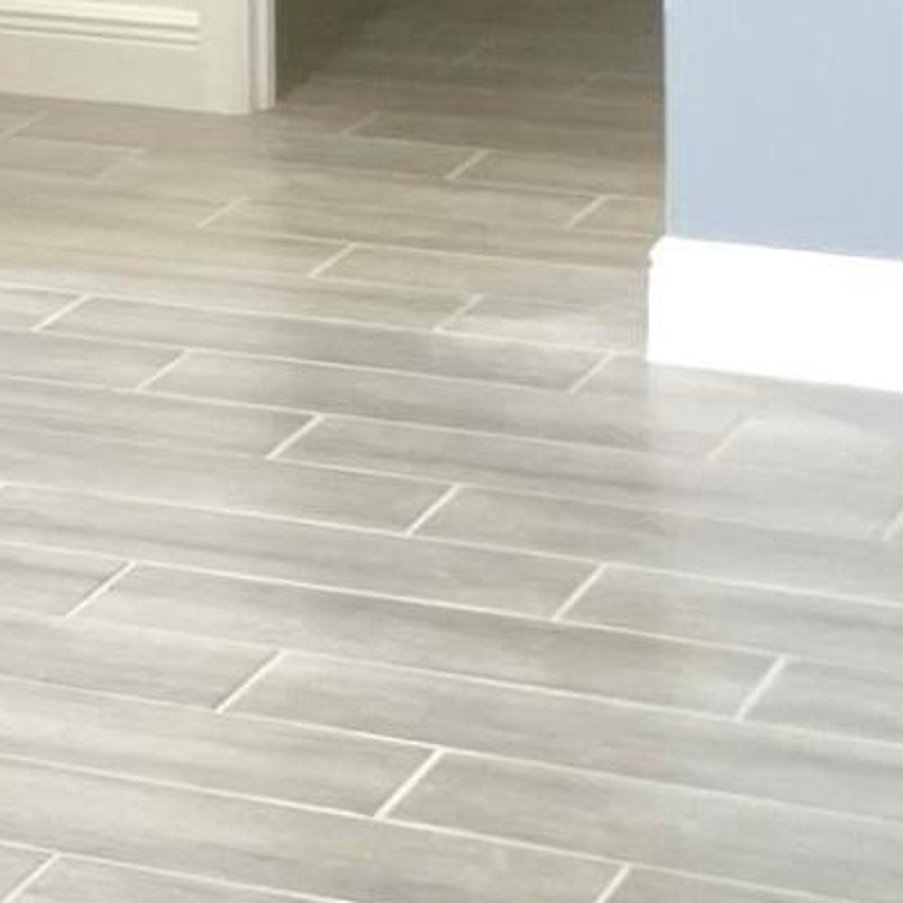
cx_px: -1150
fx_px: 4722
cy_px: -783
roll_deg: +0.8
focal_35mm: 160
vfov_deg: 10.2
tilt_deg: -2.8
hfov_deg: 9.8
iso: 40
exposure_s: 1/120
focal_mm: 5.1
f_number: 1.6
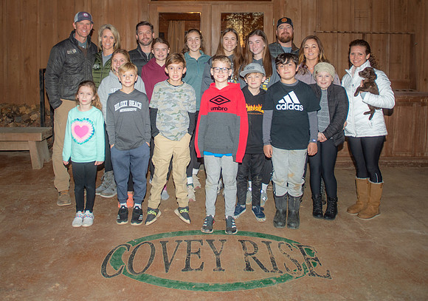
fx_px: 349
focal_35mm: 29
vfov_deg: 44.8
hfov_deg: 62.9
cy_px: 72
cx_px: 200
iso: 500
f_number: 2.8
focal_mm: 17
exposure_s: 1/250
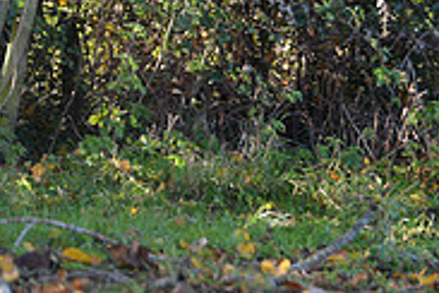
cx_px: -233
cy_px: -77
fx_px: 2707
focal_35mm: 222
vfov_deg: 6.1
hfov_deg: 9.0
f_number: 3.2
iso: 1000
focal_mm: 70
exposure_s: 1/1000
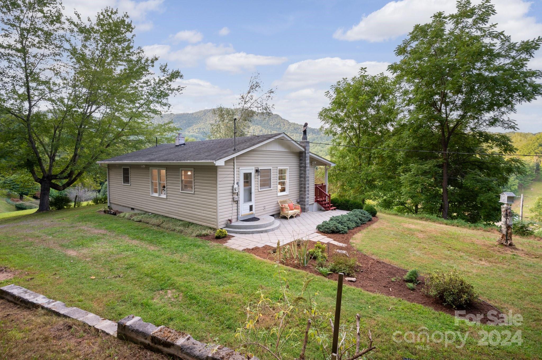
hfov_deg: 95.0
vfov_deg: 72.0
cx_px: 271
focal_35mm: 16
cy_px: 180
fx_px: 248
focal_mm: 16.5
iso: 320
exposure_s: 1/20
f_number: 8
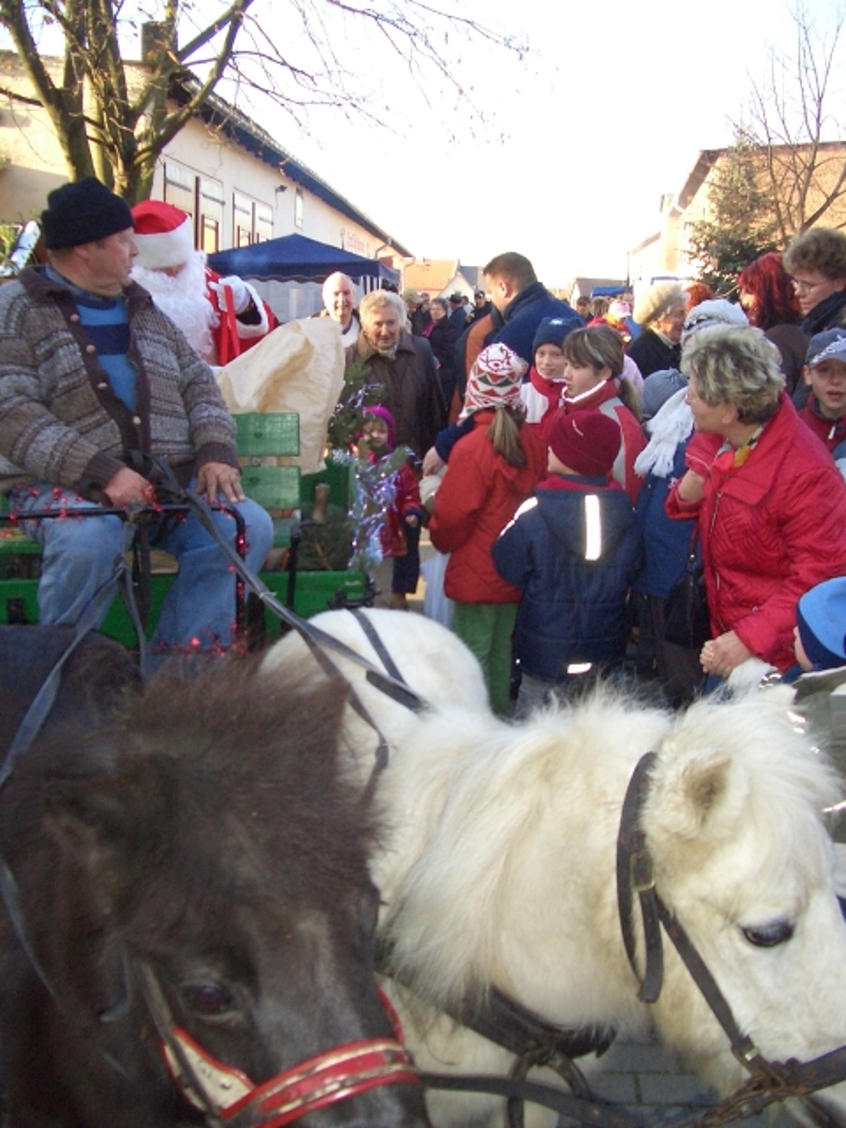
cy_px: 564
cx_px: 423
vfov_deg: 52.6
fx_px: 1141
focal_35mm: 35
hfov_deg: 40.7
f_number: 2.6
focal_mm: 5.8
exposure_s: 1/400
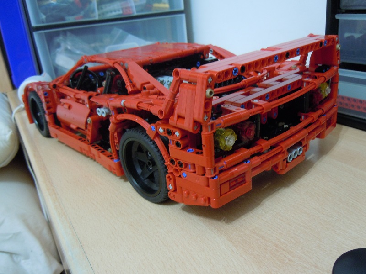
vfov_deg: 46.8
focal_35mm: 30
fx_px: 317
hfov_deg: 60.0
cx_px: 183
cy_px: 137
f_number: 3.5
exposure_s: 1/5
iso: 400
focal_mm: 5.4
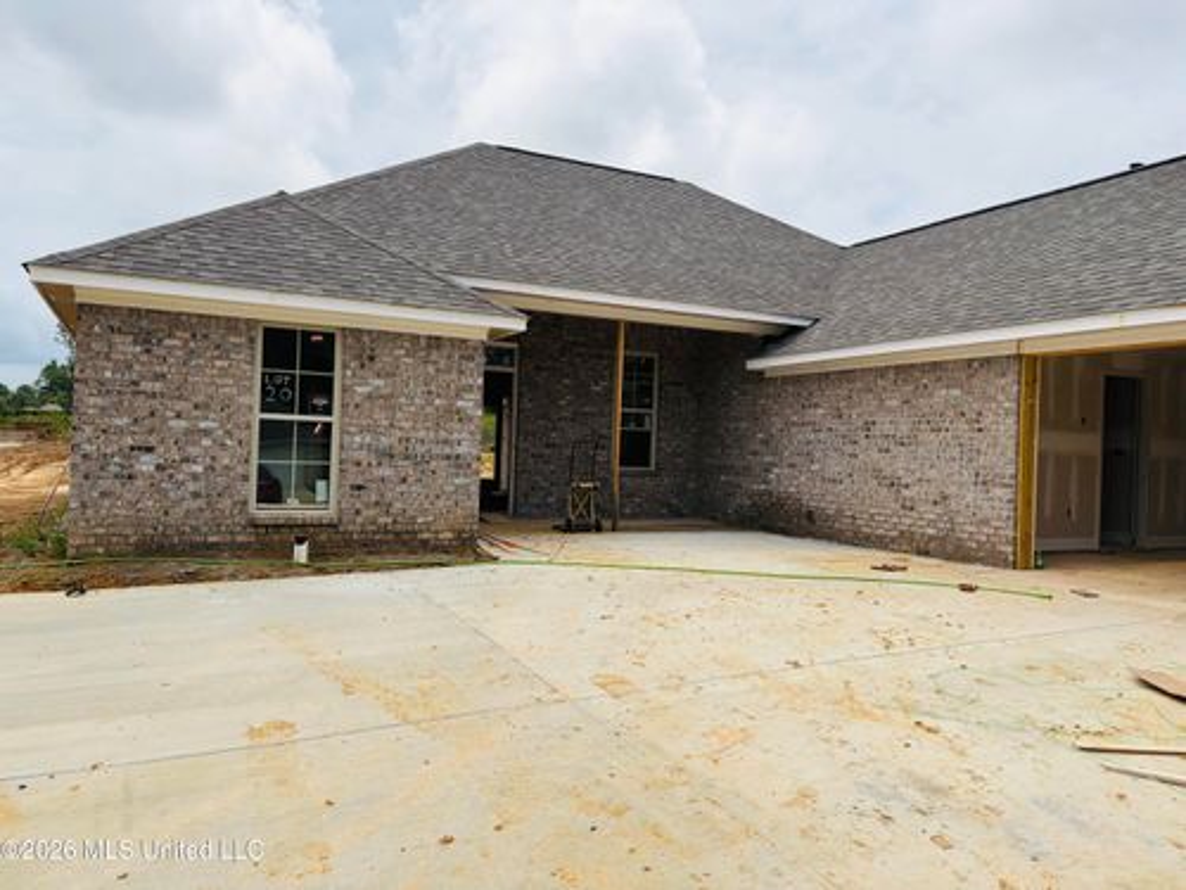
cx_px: 593
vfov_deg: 53.1
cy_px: 445
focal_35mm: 26
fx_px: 891
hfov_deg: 67.3
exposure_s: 1/8850
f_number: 1.6
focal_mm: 5.96
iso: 64
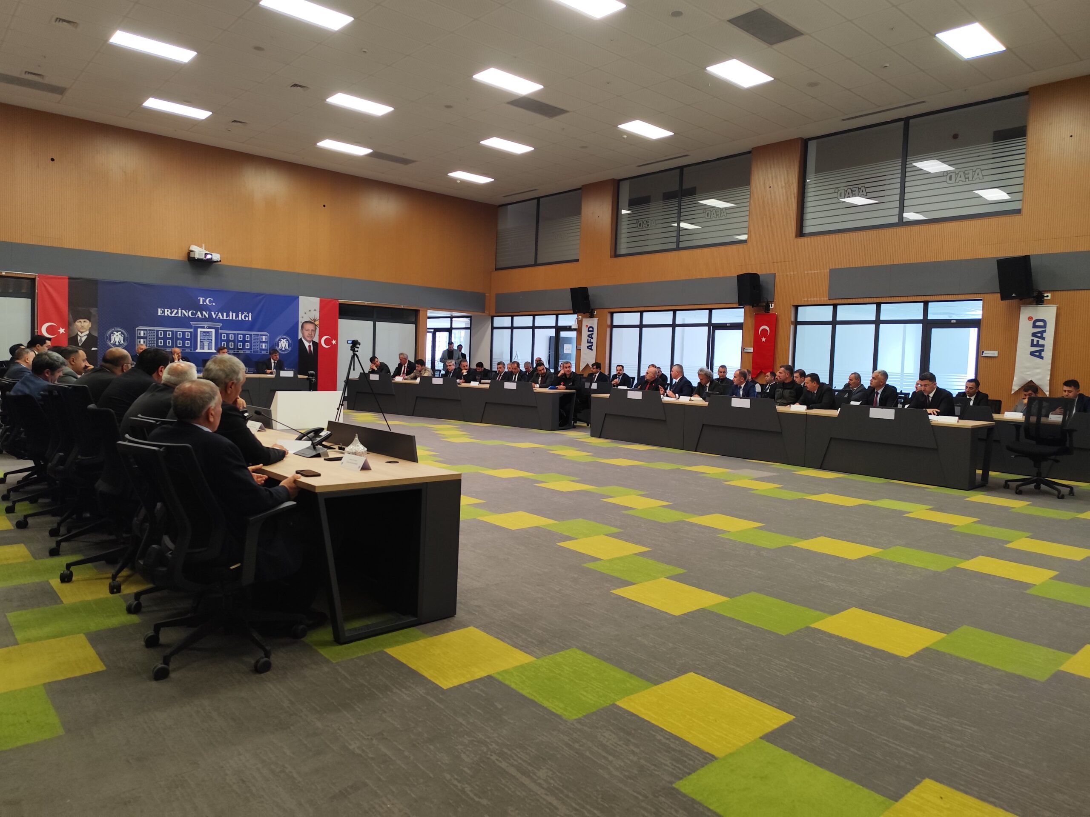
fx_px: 724
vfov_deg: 58.9
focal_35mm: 23
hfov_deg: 73.9
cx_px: 545
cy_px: 408
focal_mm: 6.19
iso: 320
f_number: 1.65
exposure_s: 1/50
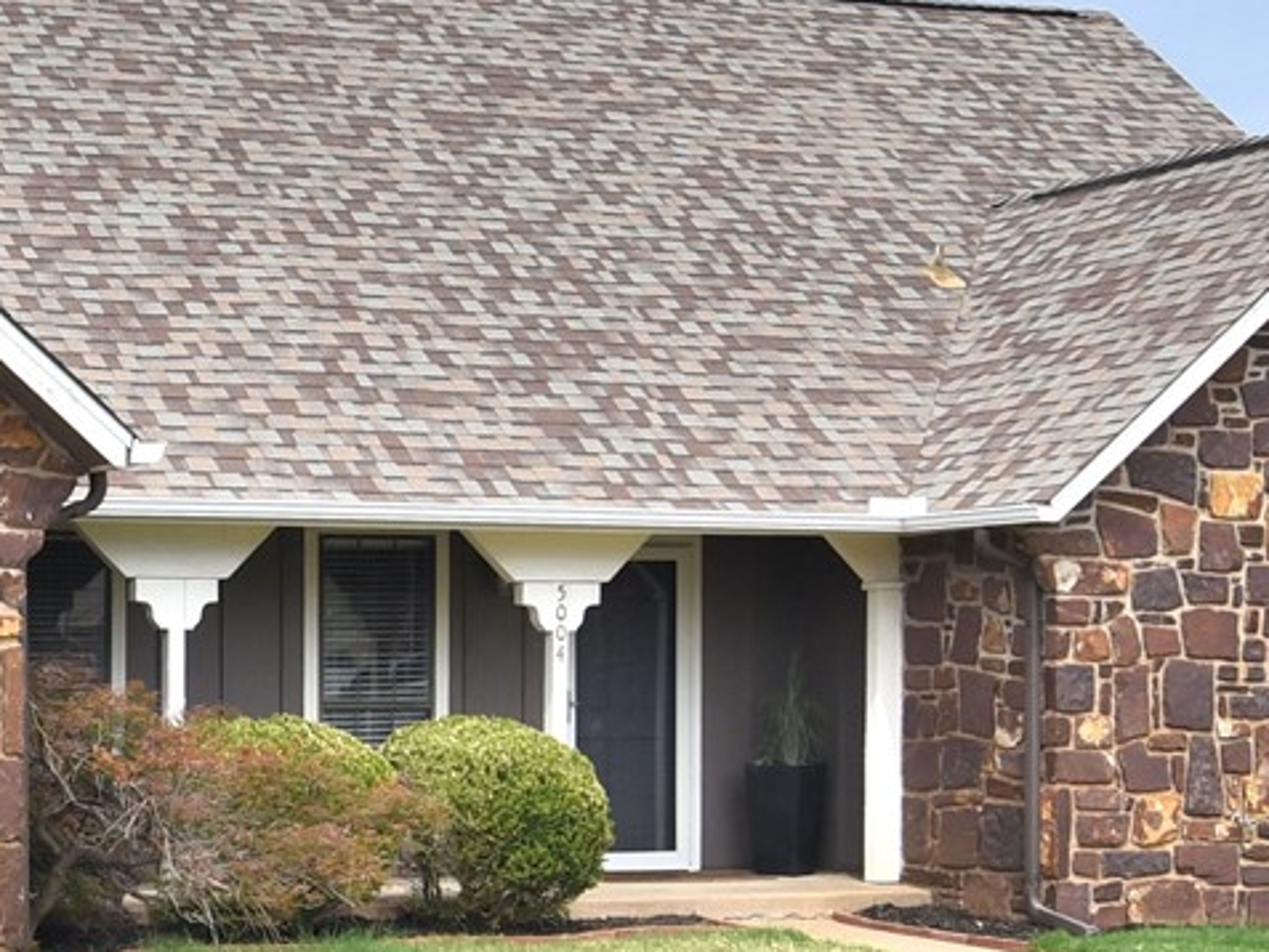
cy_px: 689
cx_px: -150
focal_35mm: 78
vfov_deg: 18.8
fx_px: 2860
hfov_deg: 23.4
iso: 400
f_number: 7.1
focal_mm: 19
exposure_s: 1/800
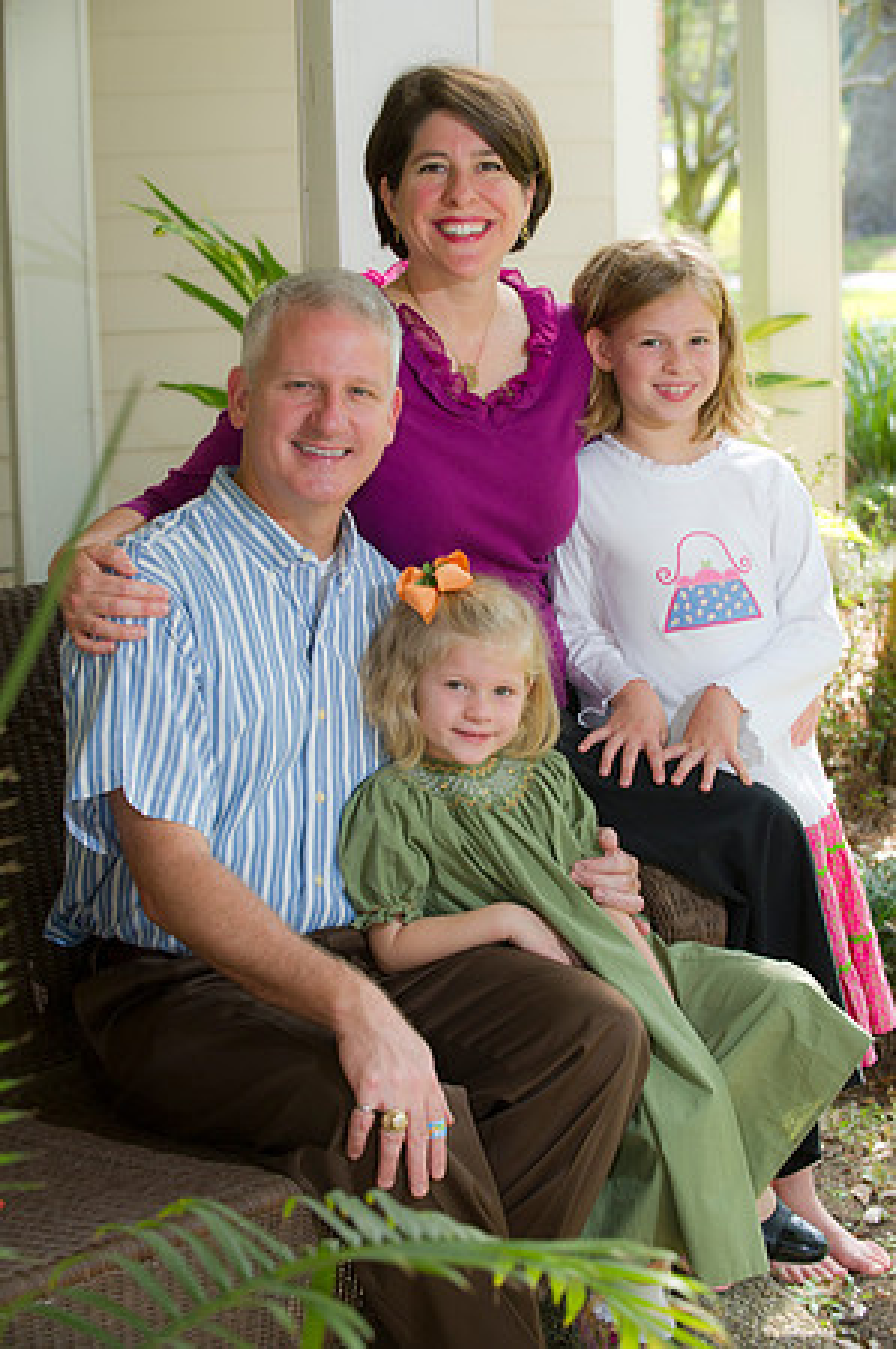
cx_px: 448
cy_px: 674
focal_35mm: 82
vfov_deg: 24.8
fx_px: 3068
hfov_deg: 16.6
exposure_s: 1/160
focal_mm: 82
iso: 320
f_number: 5
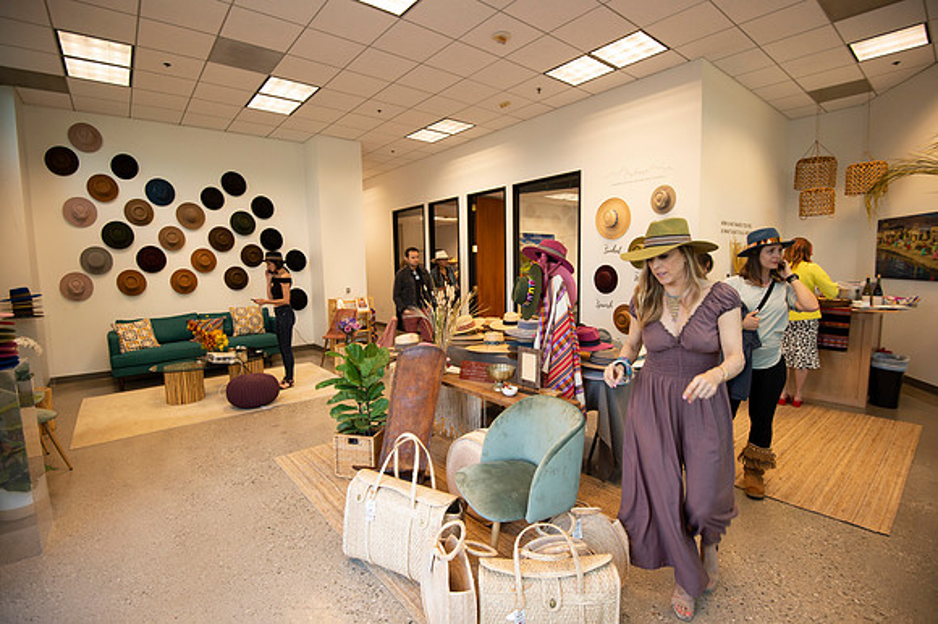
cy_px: 312
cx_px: 469
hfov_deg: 96.8
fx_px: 417
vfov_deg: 73.7
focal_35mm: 16
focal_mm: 16
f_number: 4
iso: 1250
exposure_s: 1/160
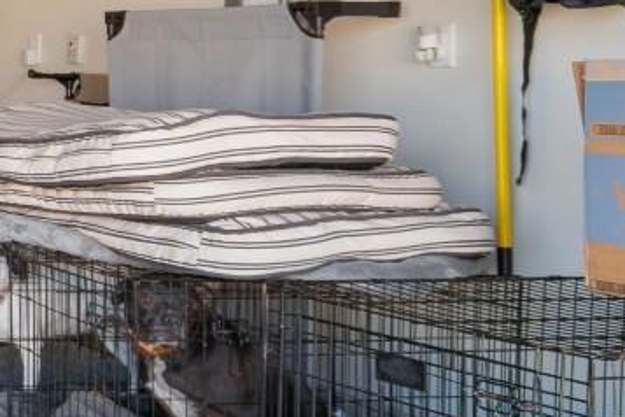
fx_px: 1180
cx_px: -655
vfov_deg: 19.7
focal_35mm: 68
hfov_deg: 18.3
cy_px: 61
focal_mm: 10
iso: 100
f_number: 5
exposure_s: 1/25
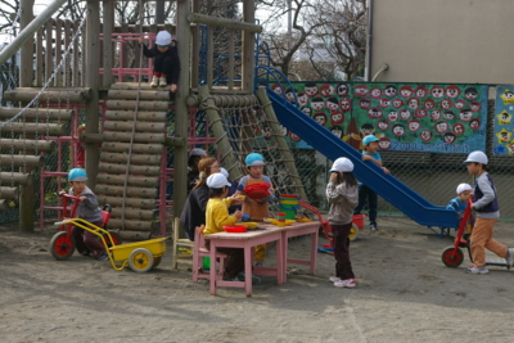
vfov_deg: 16.6
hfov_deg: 24.6
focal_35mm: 82
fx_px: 1178
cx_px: 257
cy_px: 172
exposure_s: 1/180
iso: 200
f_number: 9.5
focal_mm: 55
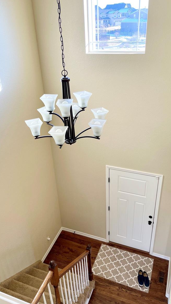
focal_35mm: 29
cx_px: 88
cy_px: 153
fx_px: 234
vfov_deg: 66.1
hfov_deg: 40.2
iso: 32
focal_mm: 4.2
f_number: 1.6
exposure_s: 1/125
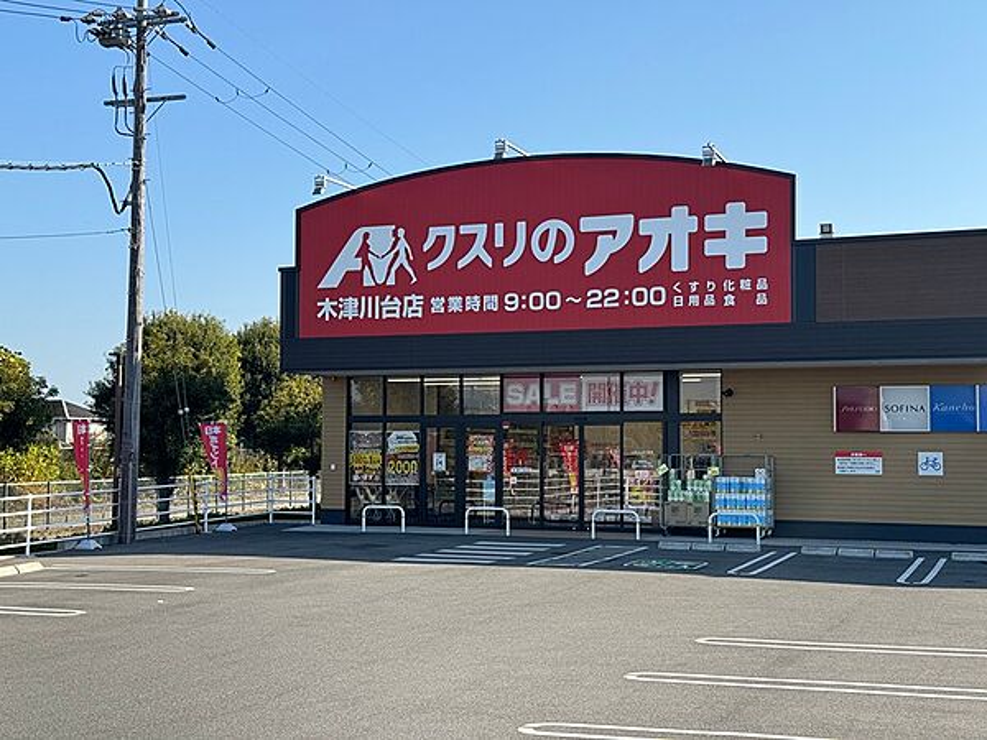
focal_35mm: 48
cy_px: 370
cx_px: 494
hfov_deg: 39.7
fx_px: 1369
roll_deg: -1.1
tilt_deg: +2.9
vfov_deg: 30.3
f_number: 1.78
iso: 64
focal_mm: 6.86
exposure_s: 1/2331
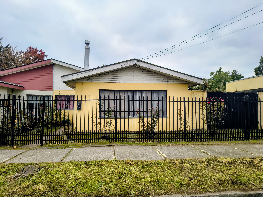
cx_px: 132
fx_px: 182
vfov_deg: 56.8
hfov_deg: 71.6
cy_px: 98
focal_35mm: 24
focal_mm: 5.56
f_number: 1.8
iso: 100
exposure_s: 1/284
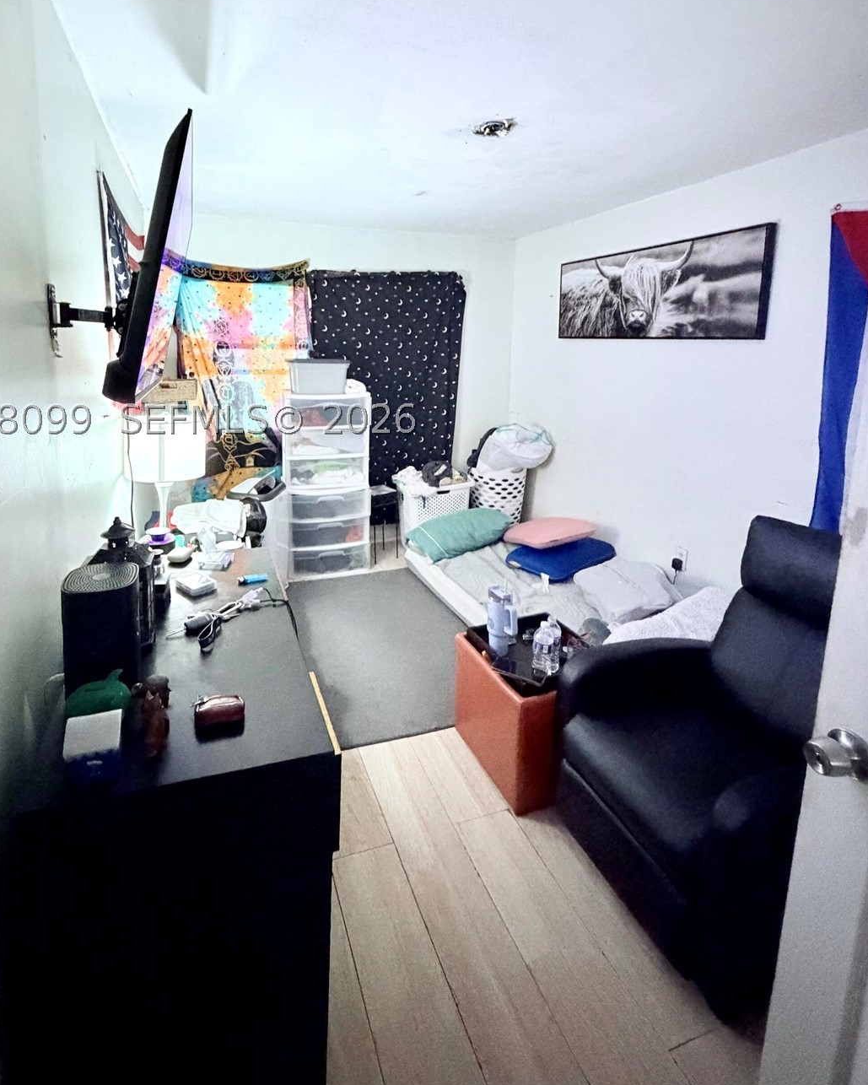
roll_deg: -0.5
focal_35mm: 17
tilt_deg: -8.6
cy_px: 419
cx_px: 367
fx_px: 546
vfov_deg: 88.2
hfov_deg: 76.5
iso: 1000
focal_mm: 2.22
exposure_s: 1/40
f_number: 2.2
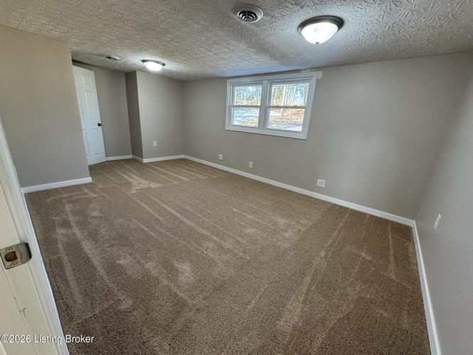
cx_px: 236
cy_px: 178
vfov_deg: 85.7
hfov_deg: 102.1
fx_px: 191
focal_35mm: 14
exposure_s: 1/120
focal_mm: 2.22
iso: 320
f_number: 2.2
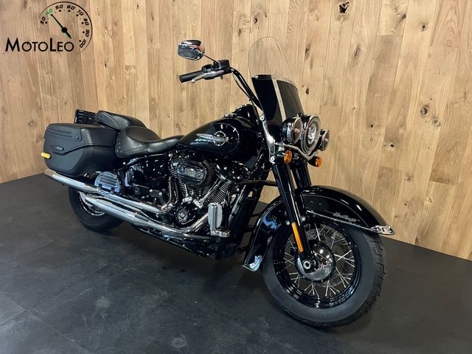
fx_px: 355
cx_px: 236
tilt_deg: -18.7
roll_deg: -2.6
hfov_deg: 67.3
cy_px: 177
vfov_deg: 53.1
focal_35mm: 26
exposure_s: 1/33
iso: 640
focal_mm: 5.1
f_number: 1.6
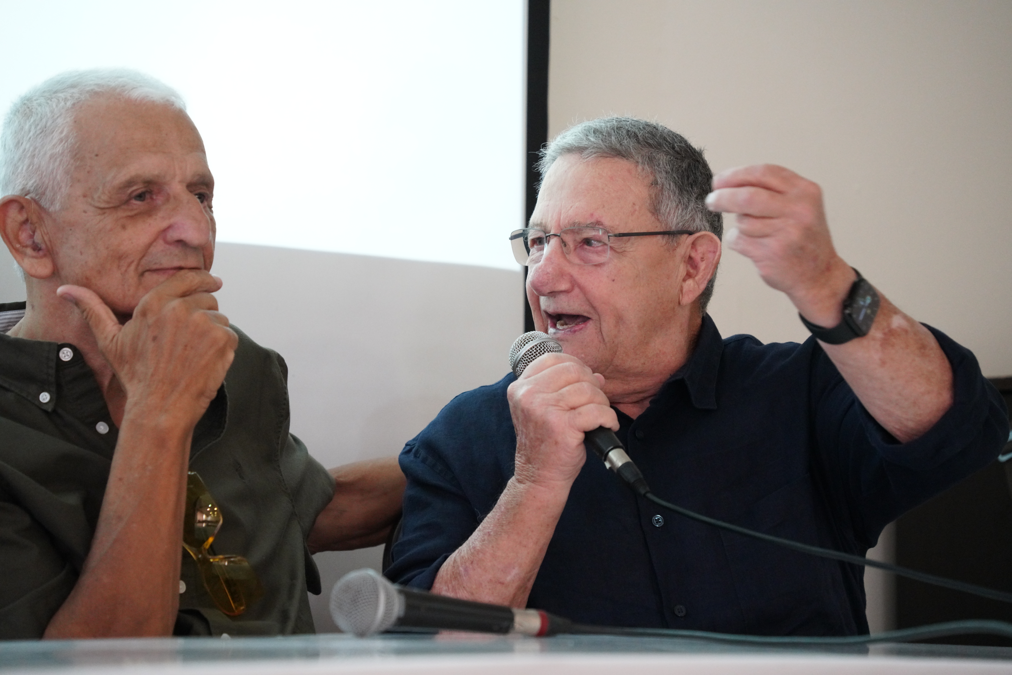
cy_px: 338
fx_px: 3289
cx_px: 506
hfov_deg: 17.5
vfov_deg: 11.7
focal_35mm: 117
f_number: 5
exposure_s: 1/125
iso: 6400
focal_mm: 117
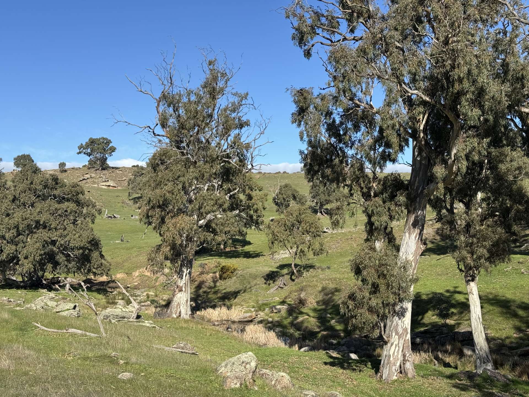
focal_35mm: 48
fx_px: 734
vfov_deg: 30.3
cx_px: 264
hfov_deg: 39.7
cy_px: 198
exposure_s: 1/2110
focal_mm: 6.76
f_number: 1.78
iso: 64
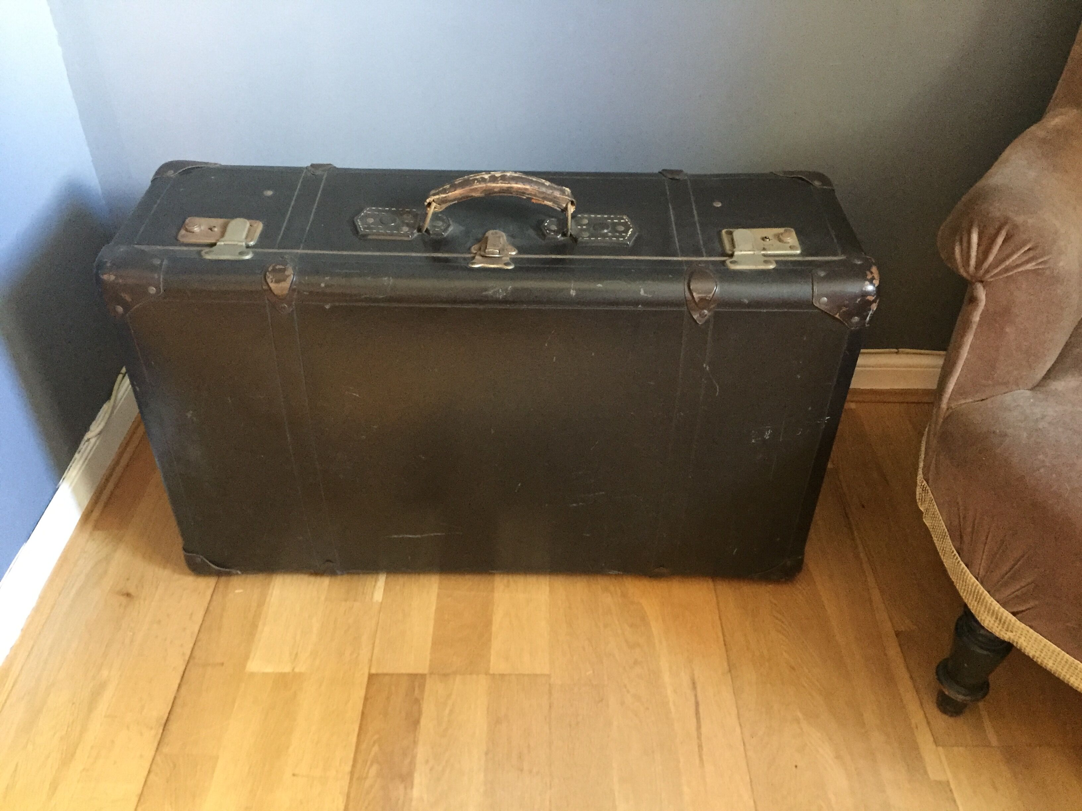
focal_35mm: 29
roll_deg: -2.8
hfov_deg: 61.7
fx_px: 906
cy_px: 406
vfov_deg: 48.2
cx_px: 541
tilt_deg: -38.1
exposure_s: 1/17
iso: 400
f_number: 2.2
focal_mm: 4.15
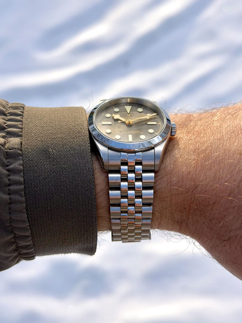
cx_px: 121
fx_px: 447
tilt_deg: -52.3
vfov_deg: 39.7
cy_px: 162
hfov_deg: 30.3
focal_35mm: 48
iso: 64
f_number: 1.78
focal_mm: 6.76
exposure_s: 1/1715
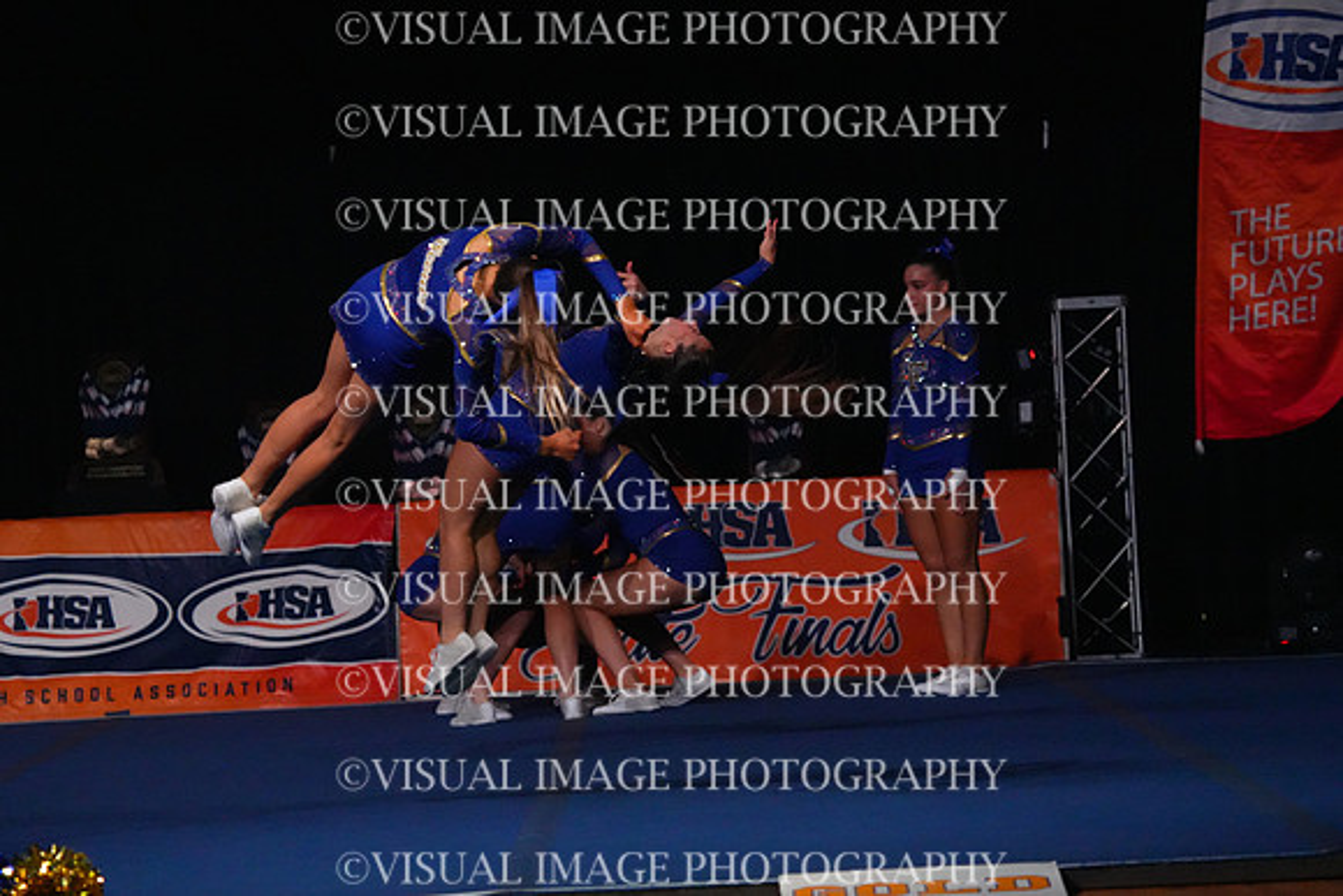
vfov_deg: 6.9
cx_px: 672
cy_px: 448
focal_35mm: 200
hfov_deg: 10.3
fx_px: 7463
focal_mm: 200
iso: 16000
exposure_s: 1/1250
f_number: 5.6
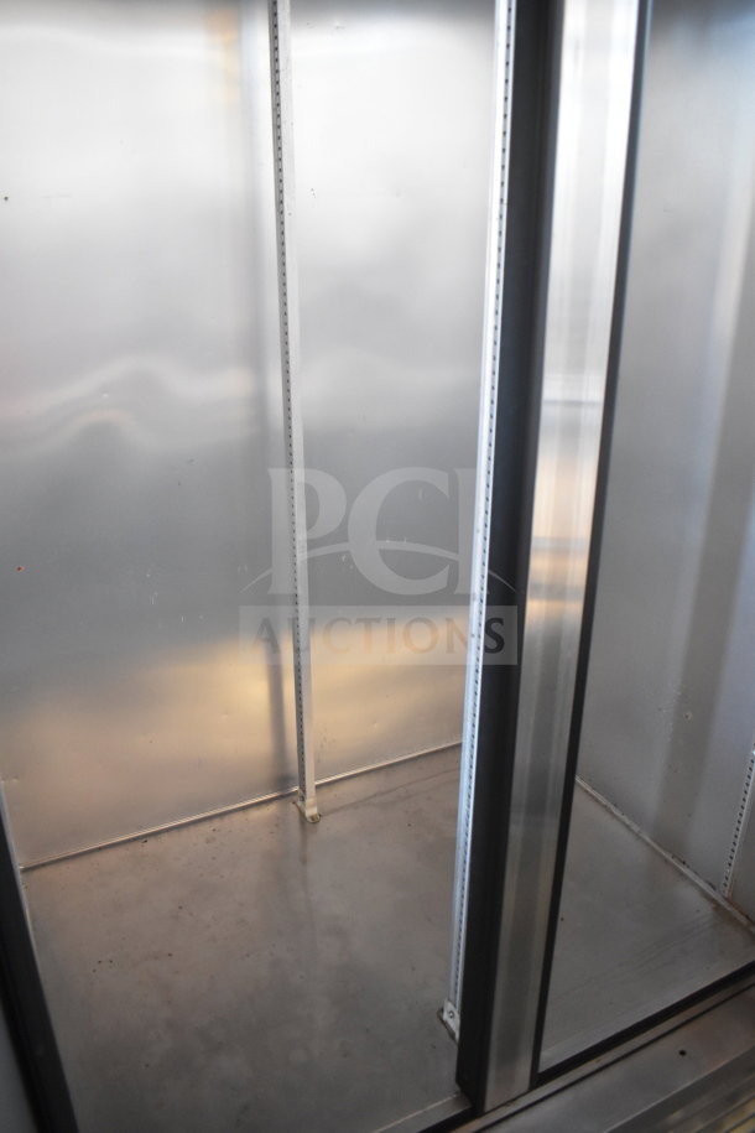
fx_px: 849
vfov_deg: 67.4
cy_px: 566
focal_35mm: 27
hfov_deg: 47.9
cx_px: 378
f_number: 3.5
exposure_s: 1/30
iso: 3200
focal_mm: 18
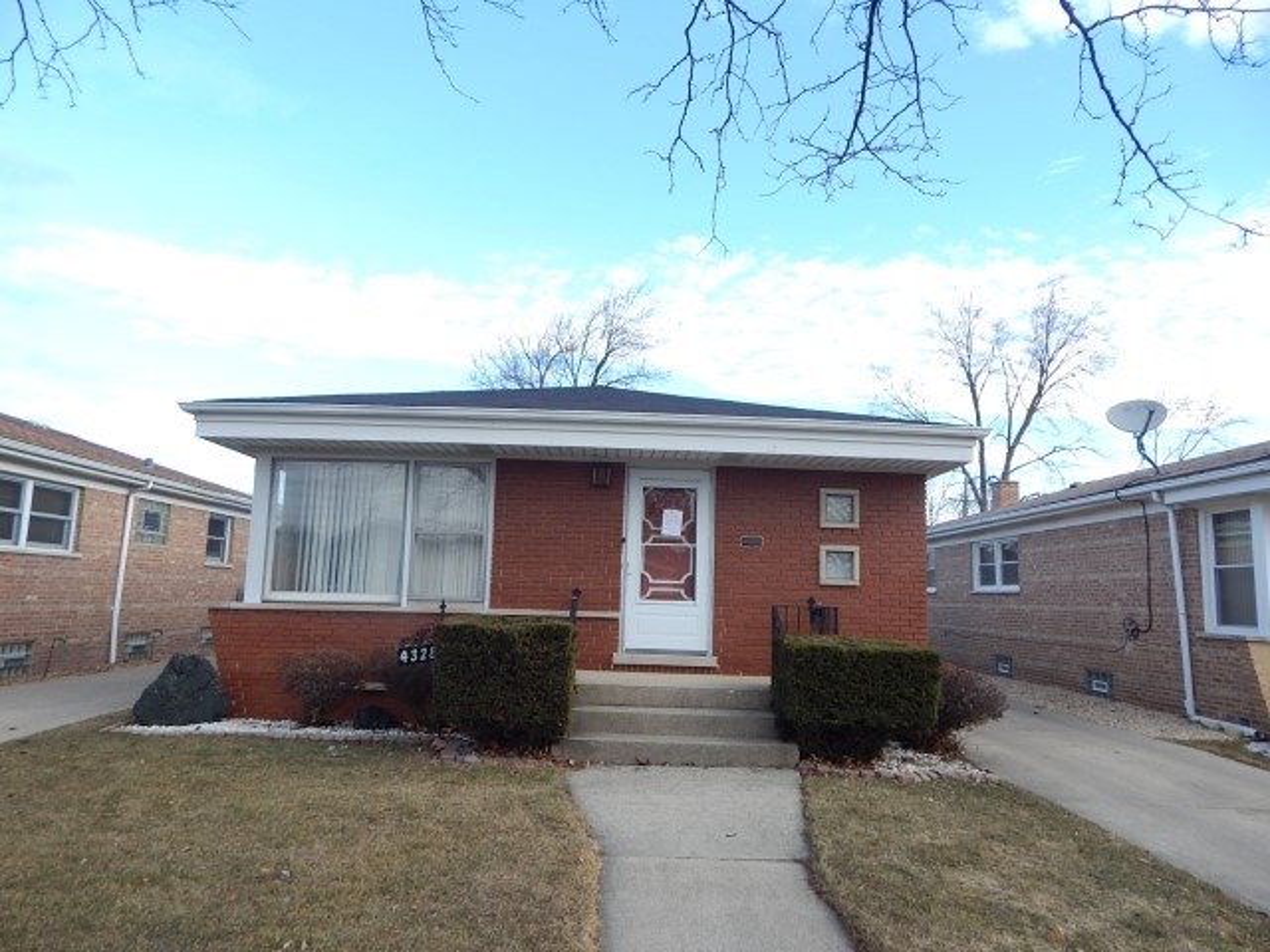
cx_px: 635
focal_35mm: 22
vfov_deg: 61.1
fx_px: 807
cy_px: 476
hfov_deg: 76.4
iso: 125
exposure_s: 1/200
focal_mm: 4
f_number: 3
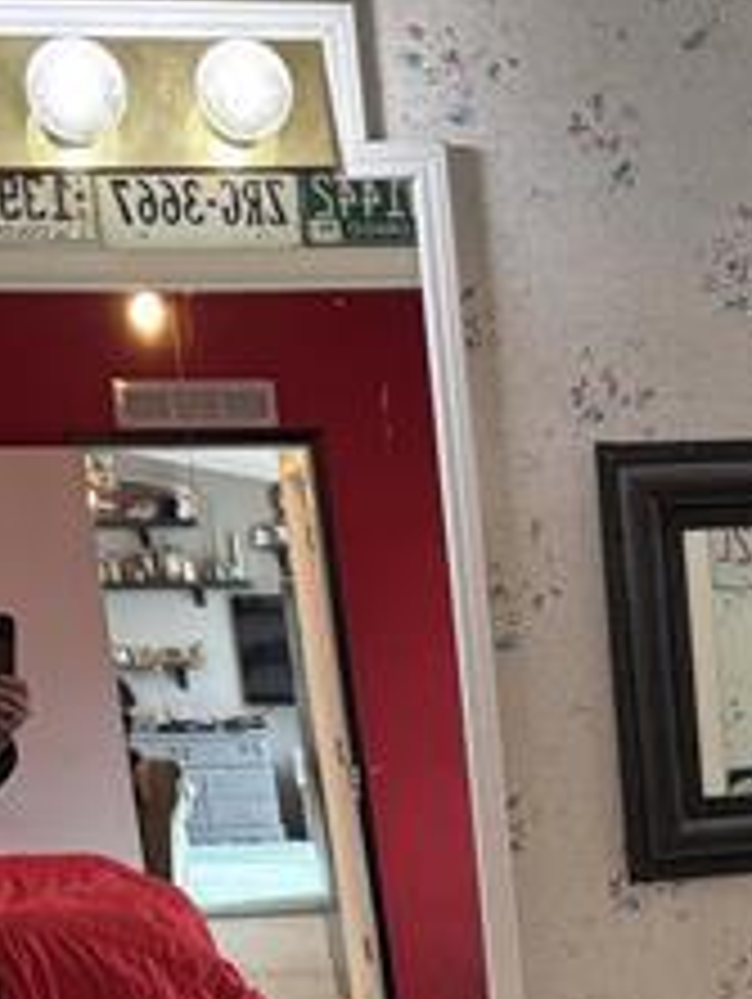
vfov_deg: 22.1
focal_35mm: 83
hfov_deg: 17.2
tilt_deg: -11.2
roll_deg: +2.1
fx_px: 2400
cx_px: 856
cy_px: 1138
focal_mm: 6.76
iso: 160
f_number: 1.78
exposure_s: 1/120
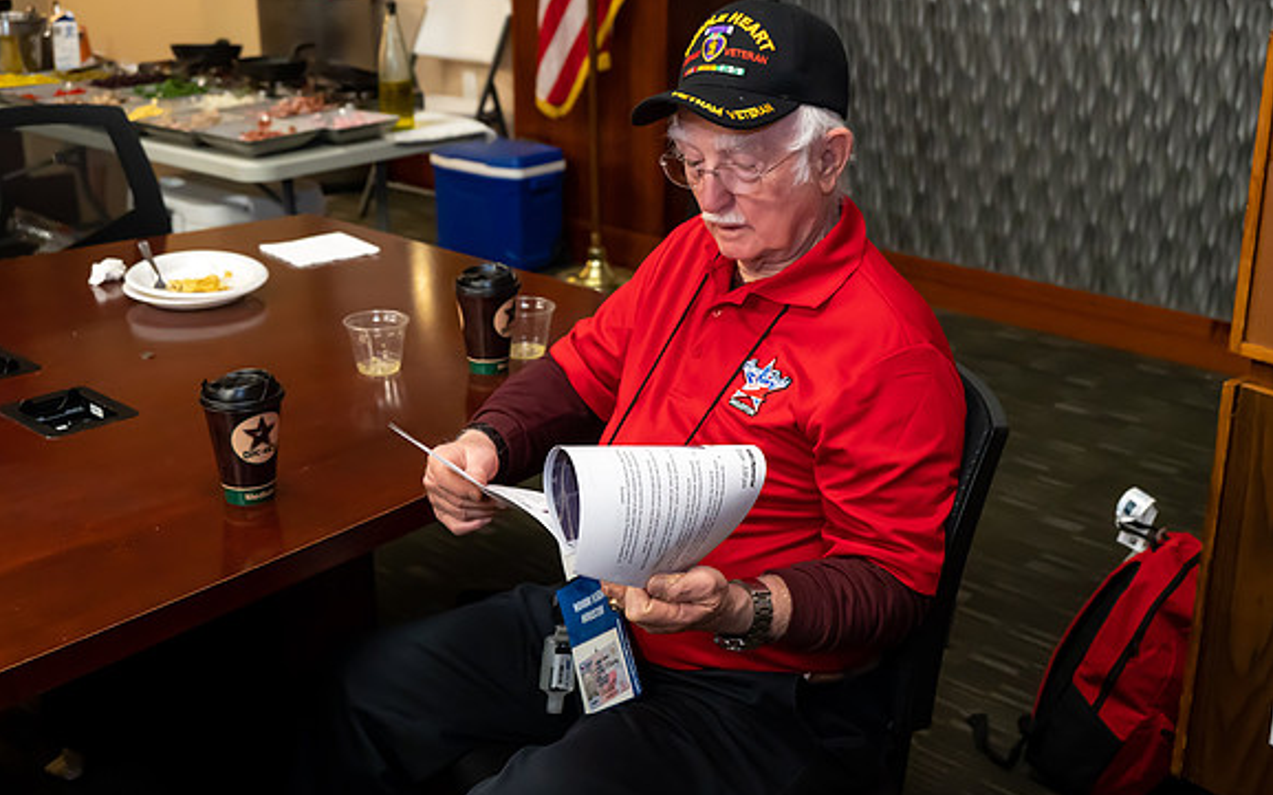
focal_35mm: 45
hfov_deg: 44.4
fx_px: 1561
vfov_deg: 28.6
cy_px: 381
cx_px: 636
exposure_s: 1/160
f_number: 5.3
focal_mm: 44
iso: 8000
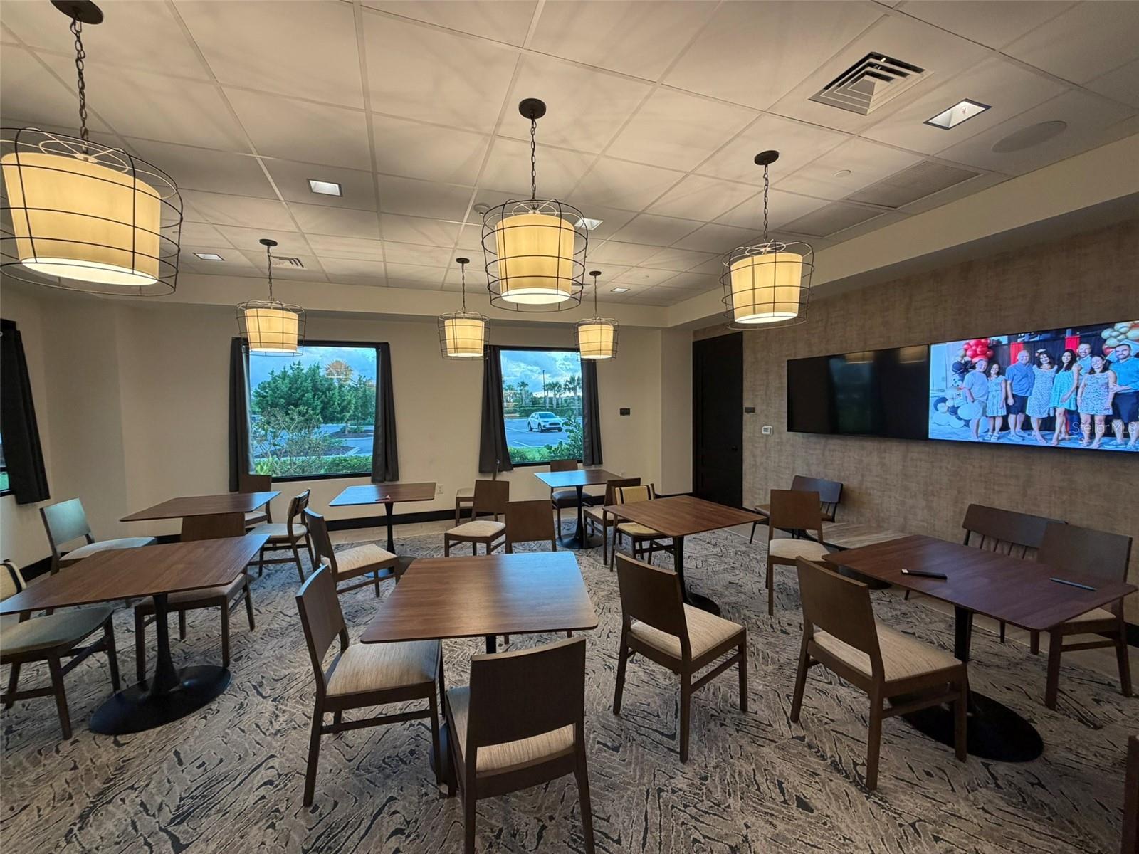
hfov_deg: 102.1
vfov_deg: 85.7
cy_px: 427
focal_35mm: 14
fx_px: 461
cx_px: 570
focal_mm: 2.22
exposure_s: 1/60
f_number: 2.2
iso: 200
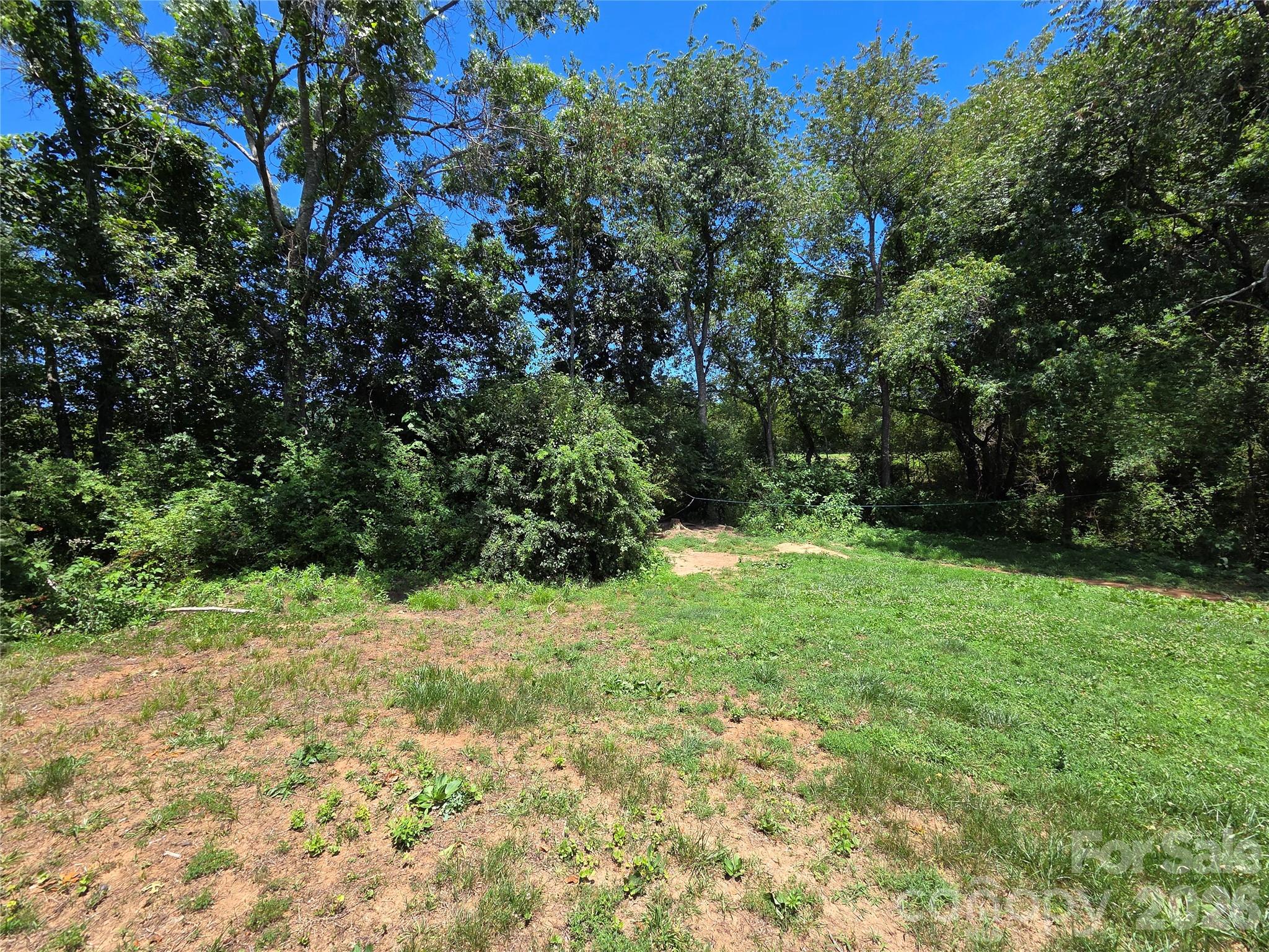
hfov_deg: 106.2
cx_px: 634
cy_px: 476
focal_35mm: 13
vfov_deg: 89.9
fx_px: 477
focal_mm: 2.2
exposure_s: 1/912
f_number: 2.2
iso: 50
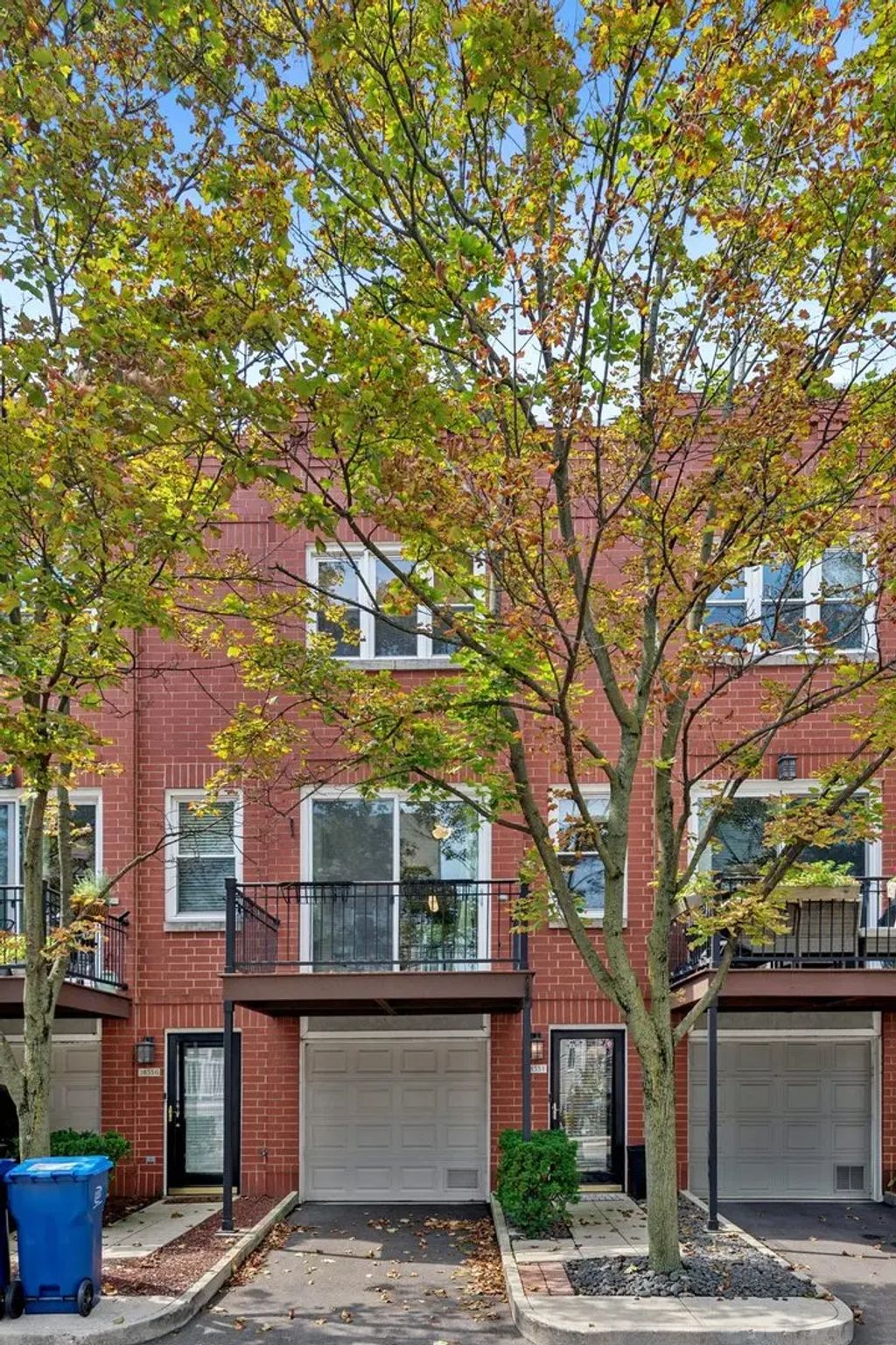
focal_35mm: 24
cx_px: 448
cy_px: 672
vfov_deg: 73.7
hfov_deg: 53.1
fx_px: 896
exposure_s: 1/200
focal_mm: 24
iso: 125
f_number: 8
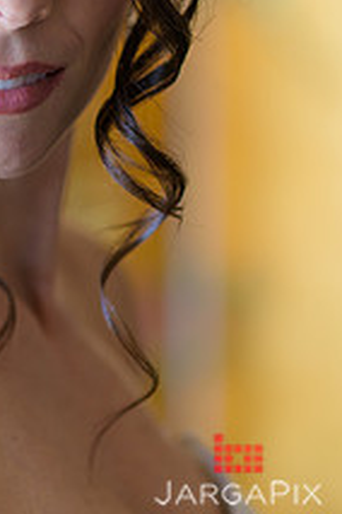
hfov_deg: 7.6
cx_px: 22
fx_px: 2565
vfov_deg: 11.3
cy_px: 14
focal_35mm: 180
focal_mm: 85
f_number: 2
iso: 200
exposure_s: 1/200
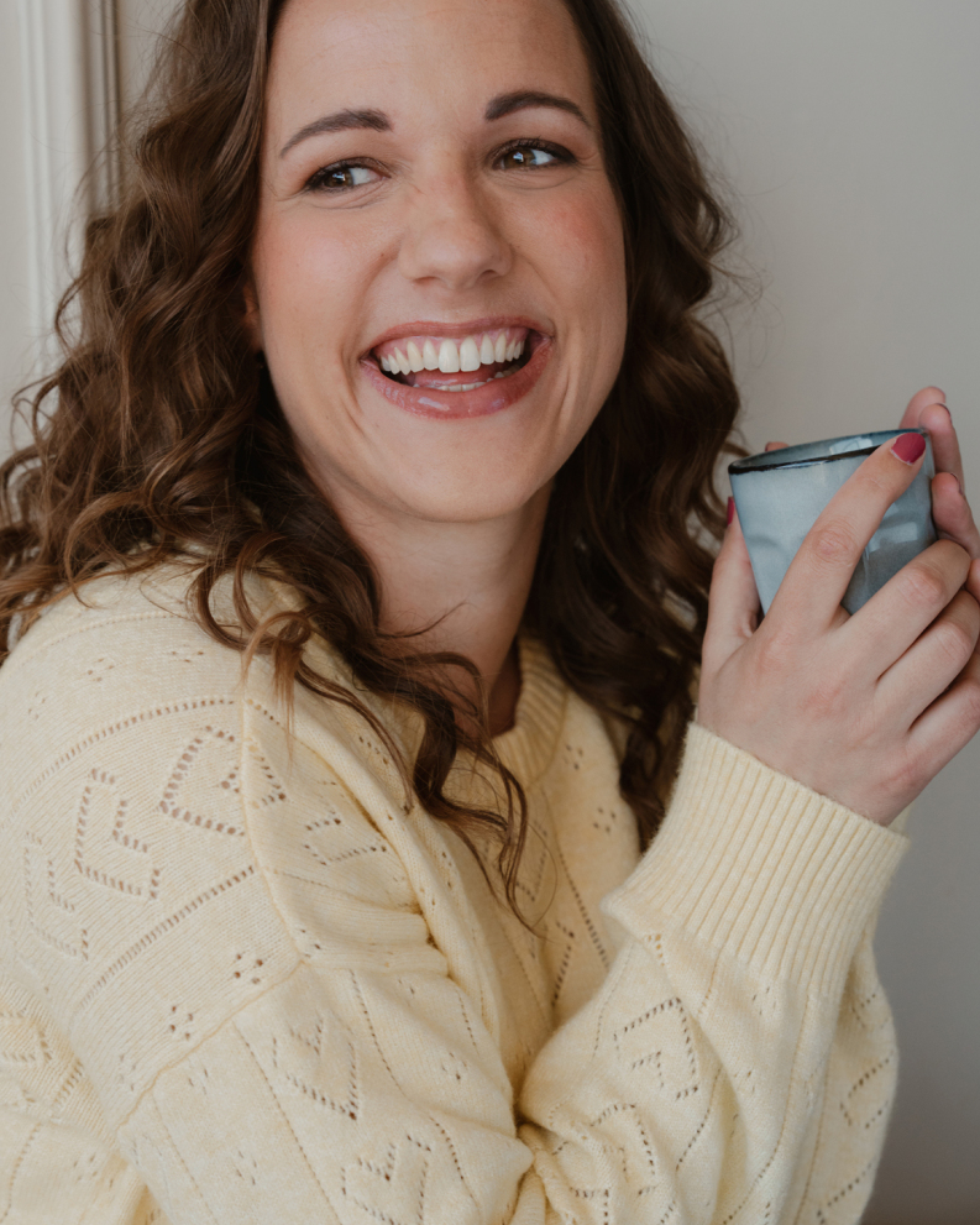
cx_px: 491
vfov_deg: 25.4
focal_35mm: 75
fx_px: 2719
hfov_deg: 20.4
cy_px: 551
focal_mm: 66
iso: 1250
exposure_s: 1/500
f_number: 4.5
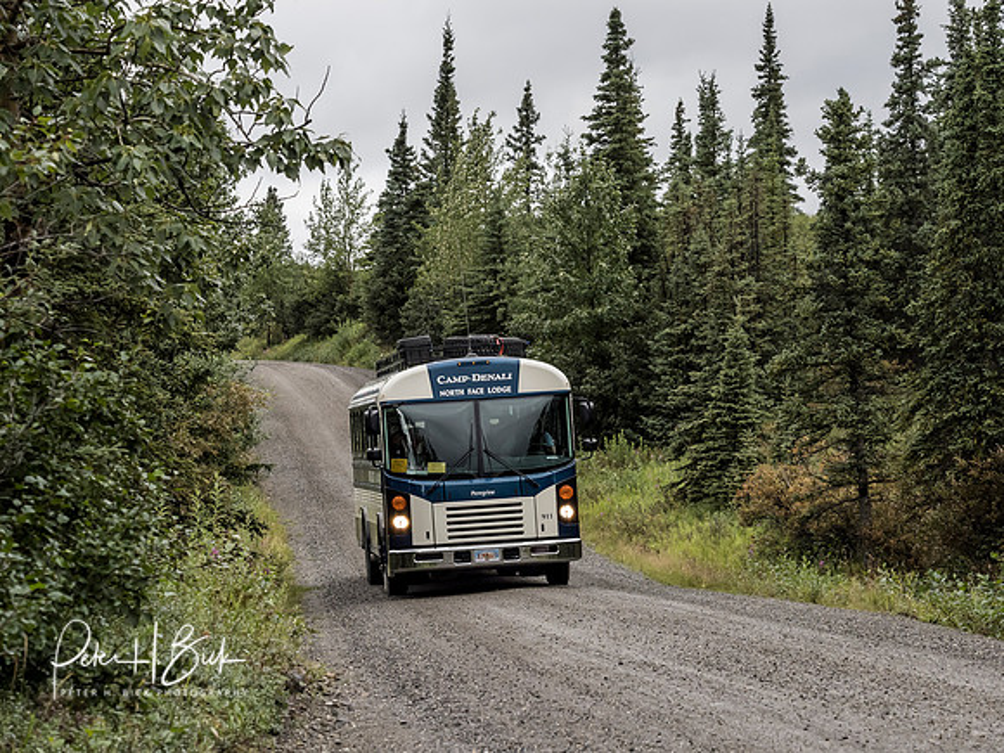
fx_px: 4351
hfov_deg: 13.2
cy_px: 376
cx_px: 502
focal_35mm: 150
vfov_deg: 9.9
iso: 800
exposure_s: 1/1000
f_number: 5.6
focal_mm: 75
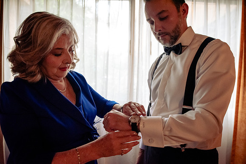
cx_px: 123
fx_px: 164
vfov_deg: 53.2
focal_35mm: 24
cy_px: 82
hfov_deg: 73.7
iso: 6400
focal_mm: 24
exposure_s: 1/160
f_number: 3.5
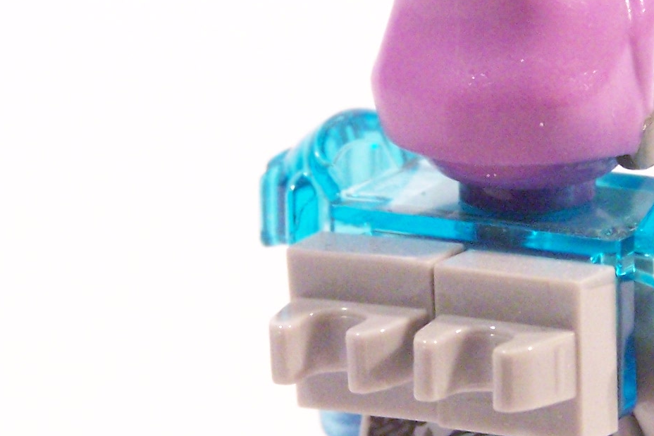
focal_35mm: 303
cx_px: 539
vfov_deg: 4.5
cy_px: 311
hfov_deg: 6.8
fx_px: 5505
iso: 400
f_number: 3.6
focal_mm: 17.5
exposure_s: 1/30
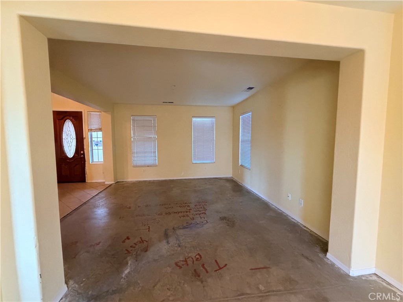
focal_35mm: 14
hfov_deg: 102.1
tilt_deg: -4.7
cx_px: 202
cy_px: 151
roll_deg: +0.6
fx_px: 163
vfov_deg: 85.7
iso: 1000
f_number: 2.2
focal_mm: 2.22
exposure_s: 1/60
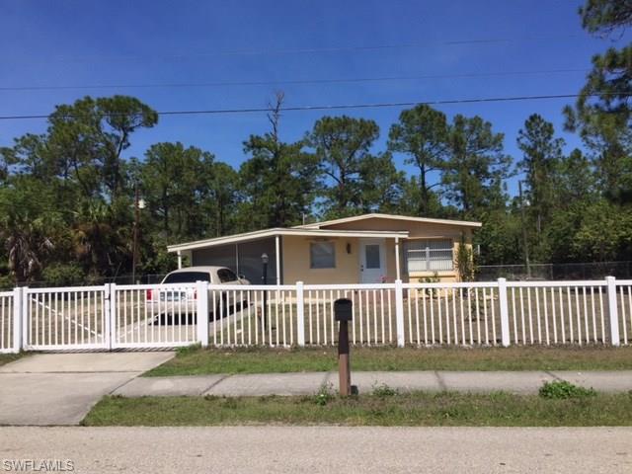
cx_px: 316
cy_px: 237
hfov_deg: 61.7
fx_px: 529
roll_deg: +0.9
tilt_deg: +4.4
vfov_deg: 48.2
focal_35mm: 29
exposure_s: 1/3049
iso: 32
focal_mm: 4.15
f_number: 2.2
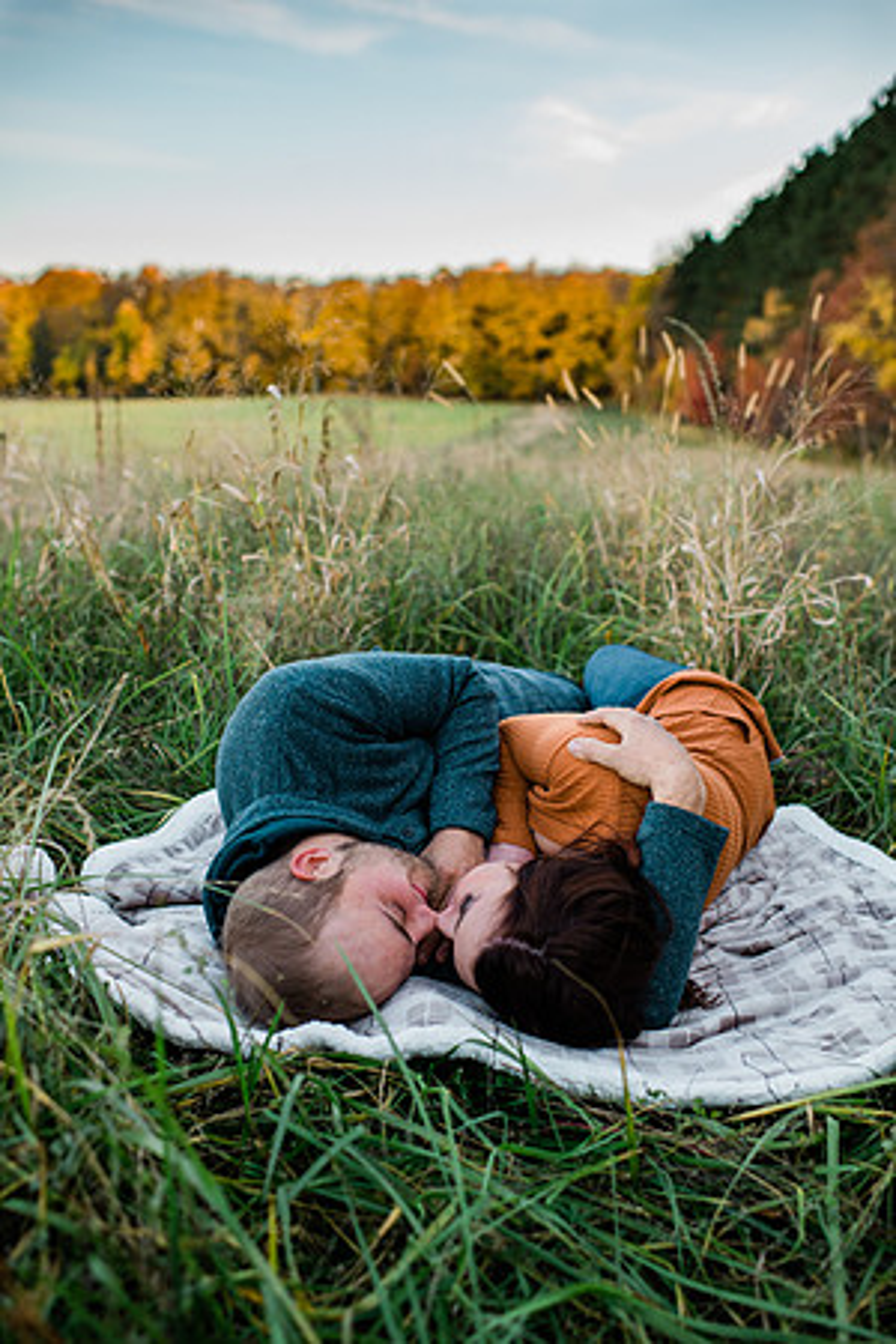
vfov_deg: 54.4
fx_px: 1307
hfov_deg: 37.9
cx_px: 448
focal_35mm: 35
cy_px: 672
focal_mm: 35
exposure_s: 1/200
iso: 200
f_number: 2.8
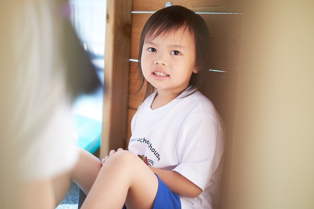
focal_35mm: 58
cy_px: 106
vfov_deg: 23.4
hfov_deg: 34.5
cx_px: 146
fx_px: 506
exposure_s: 1/640
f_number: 1.4
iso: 200
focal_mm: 35
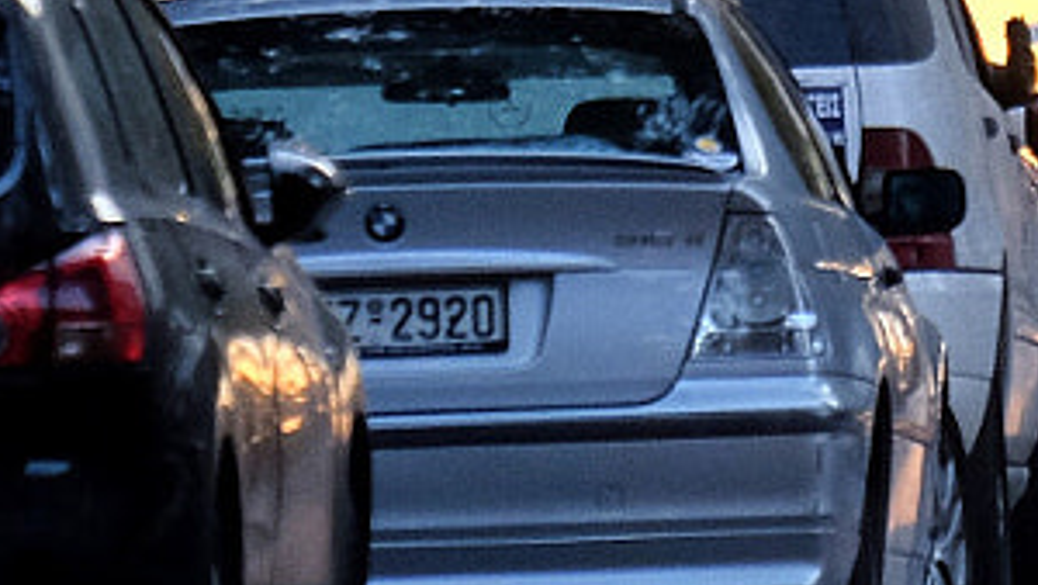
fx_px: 46091
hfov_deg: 1.3
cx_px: 965
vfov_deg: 0.7
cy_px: -609
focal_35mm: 1674
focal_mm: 200
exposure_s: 1/220
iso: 800
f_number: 4.8
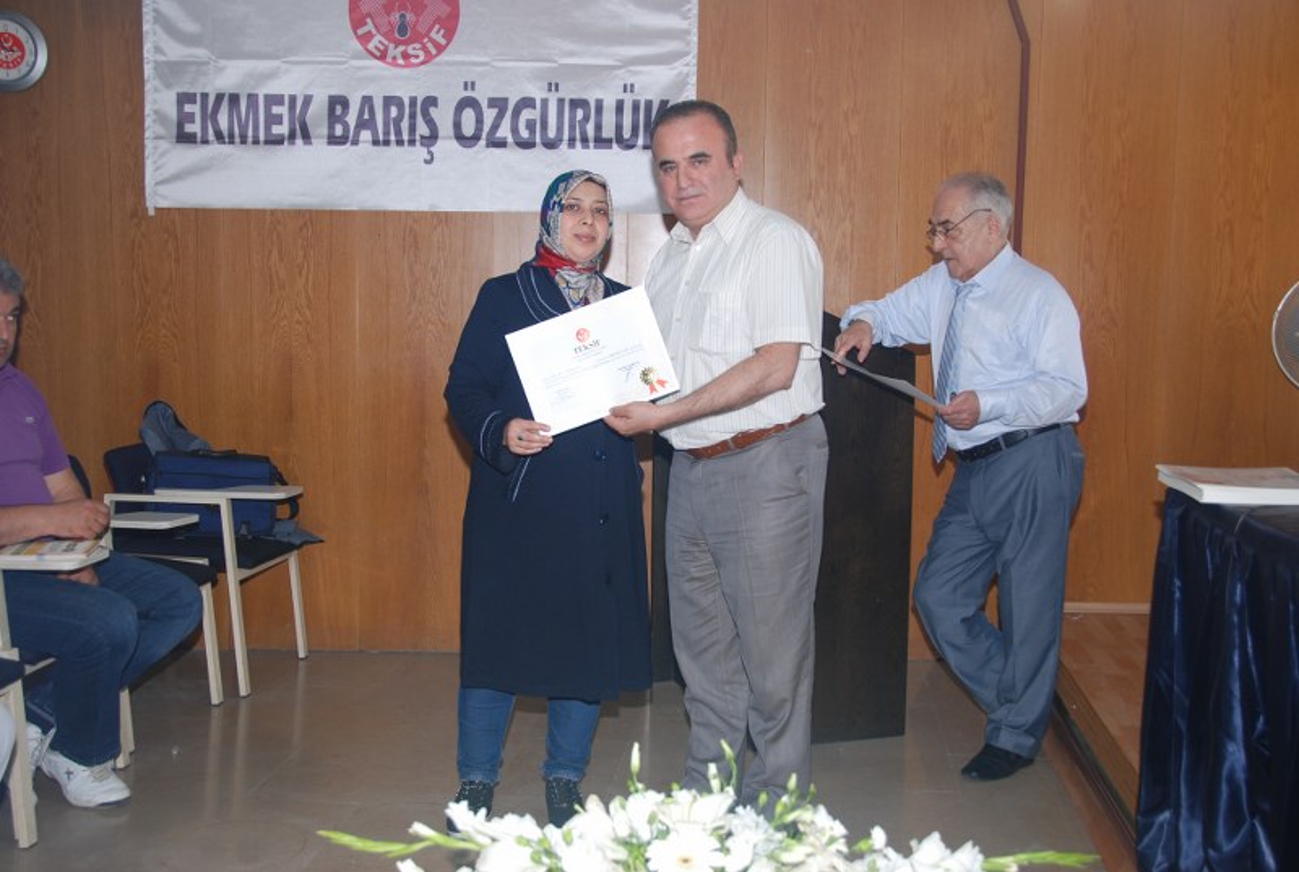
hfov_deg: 49.5
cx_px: 650
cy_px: 436
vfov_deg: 34.4
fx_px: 1410
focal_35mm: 39
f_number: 4
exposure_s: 1/60
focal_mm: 26
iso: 200
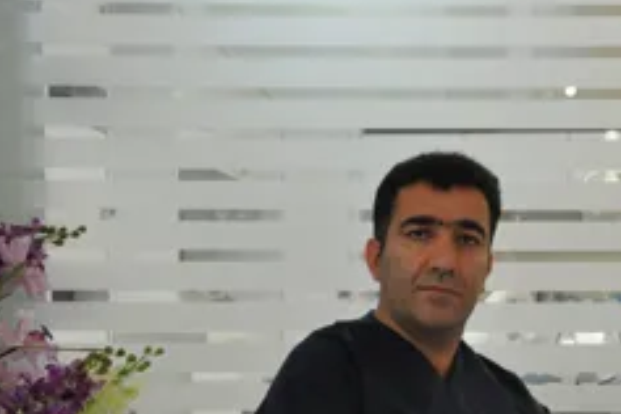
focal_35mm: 86
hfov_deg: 23.3
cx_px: 506
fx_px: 1483
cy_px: 333
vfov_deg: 15.8
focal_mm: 34
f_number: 4.2
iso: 1600
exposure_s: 1/60
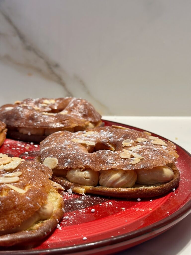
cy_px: 128
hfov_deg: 30.3
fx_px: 353
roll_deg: -4.2
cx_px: 96
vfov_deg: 39.7
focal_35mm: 48
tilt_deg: -15.5
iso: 125
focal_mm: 6.86
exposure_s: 1/100
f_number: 1.78
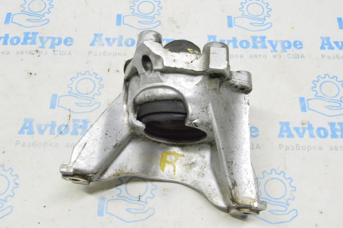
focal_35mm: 39
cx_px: 172
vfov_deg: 34.2
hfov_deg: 49.6
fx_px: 371
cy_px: 114
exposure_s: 1/15
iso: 6400
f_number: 20
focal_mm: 26
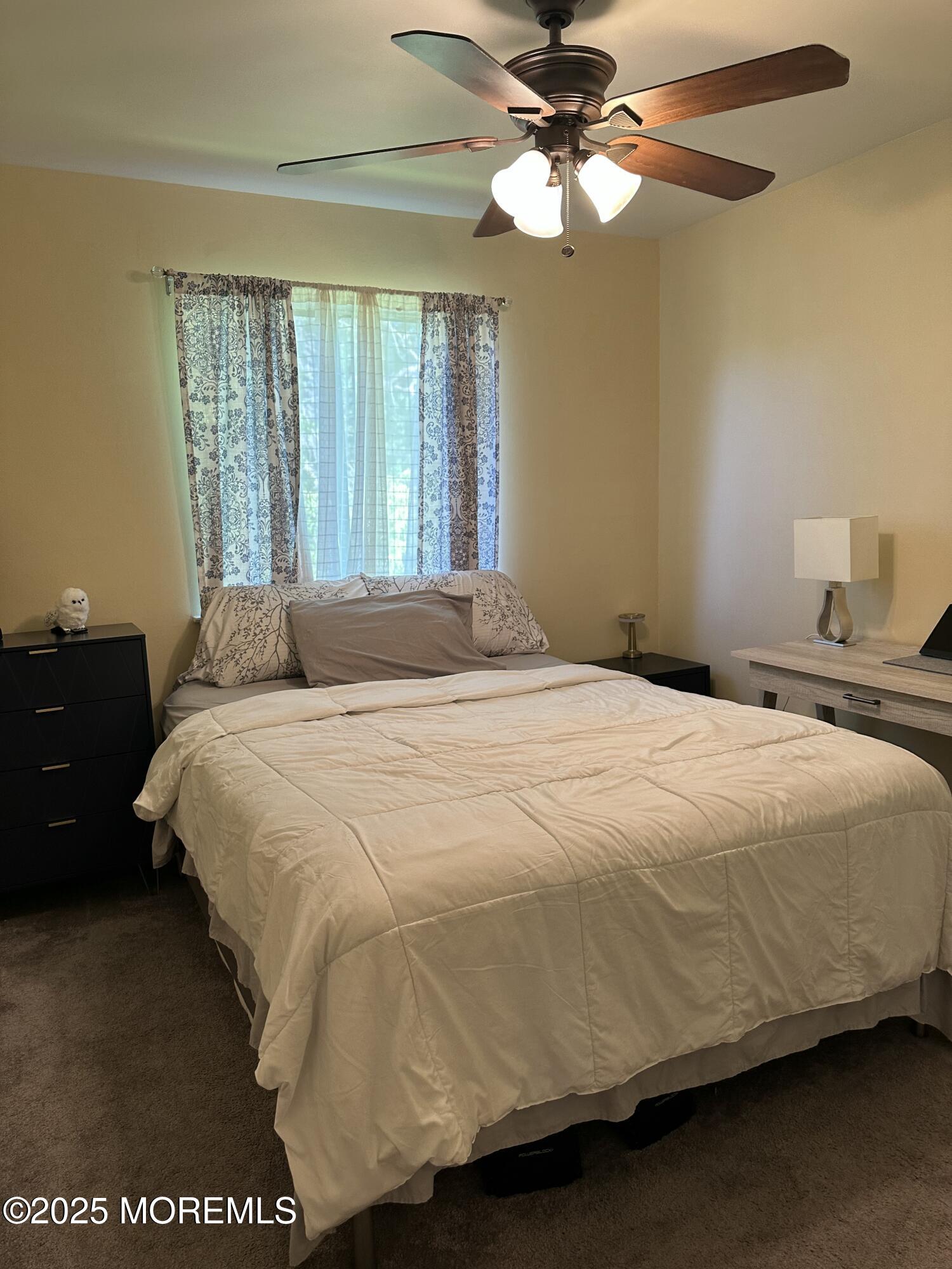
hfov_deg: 56.8
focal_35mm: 24
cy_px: 634
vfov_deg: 71.6
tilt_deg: -7.8
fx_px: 880
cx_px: 476
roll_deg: +2.7
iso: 160
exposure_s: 1/120
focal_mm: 6.86
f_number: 1.78
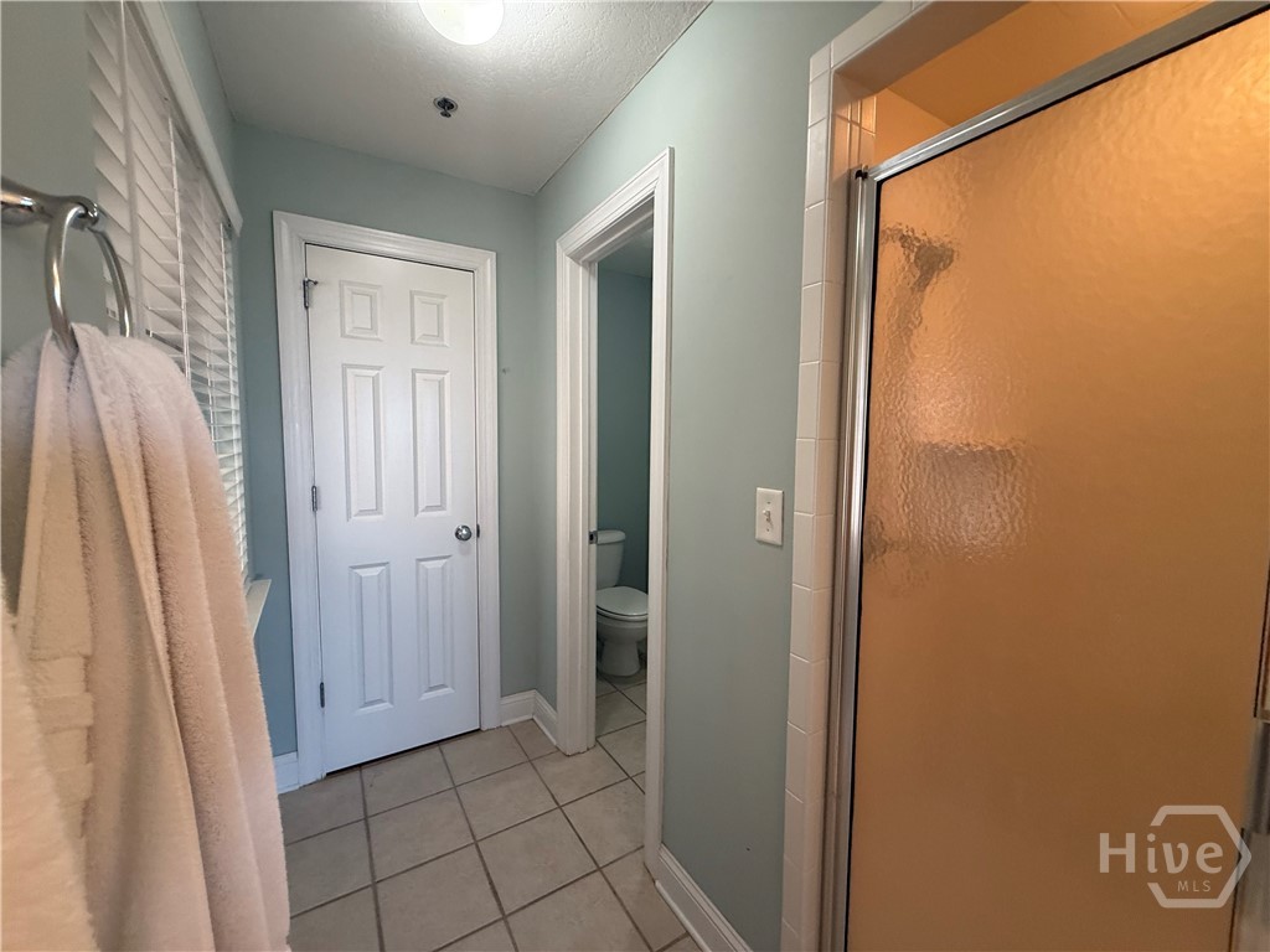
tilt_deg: -6.0
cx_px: 635
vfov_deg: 85.7
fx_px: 514
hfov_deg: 102.1
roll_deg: -0.9
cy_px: 476
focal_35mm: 14
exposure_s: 1/120
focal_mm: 2.22
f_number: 2.2
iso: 250
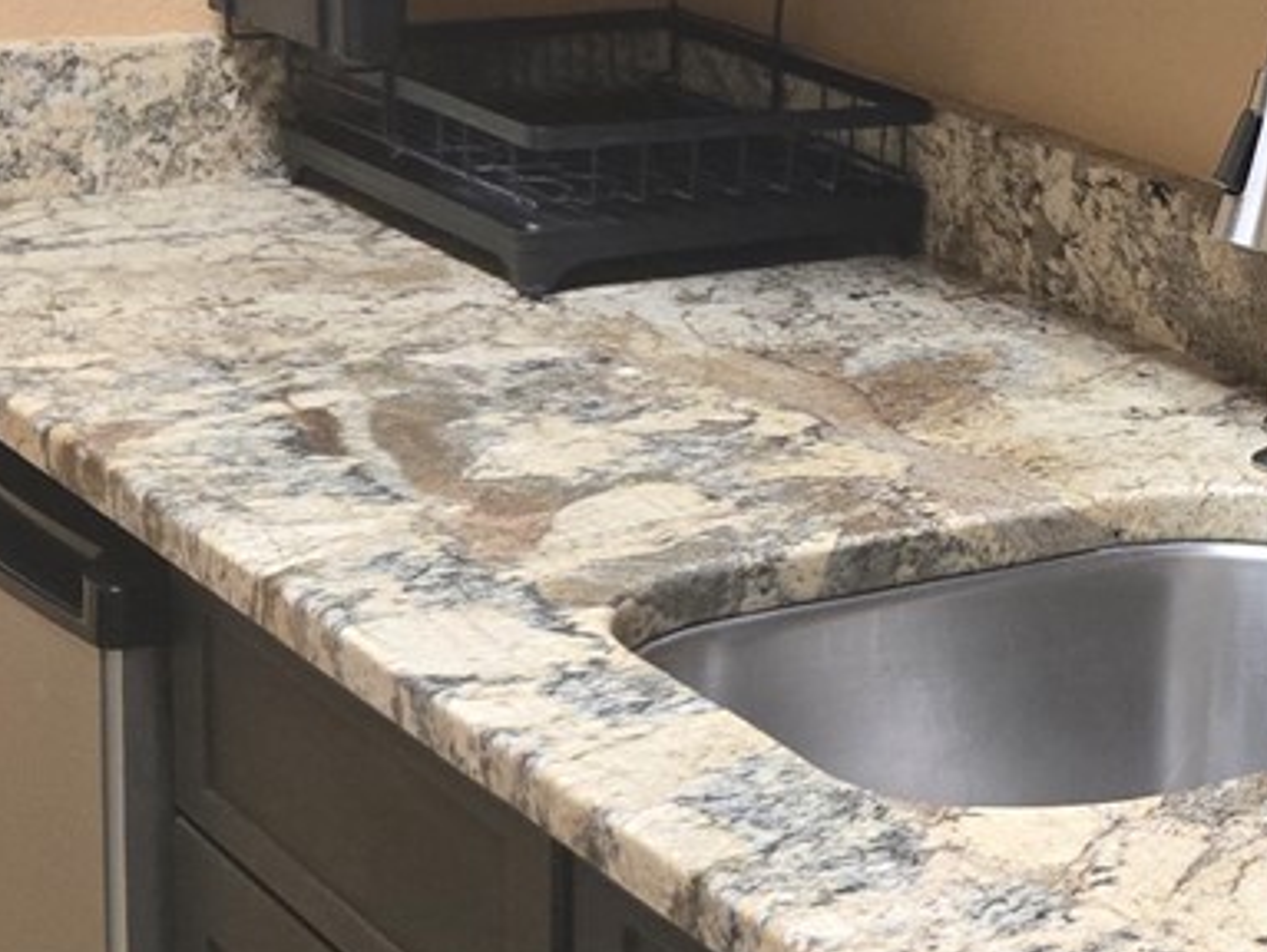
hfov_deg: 19.2
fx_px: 3517
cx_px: 1525
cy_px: 228
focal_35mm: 96
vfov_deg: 15.4
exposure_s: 1/120
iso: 800
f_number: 1.8
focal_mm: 5.4
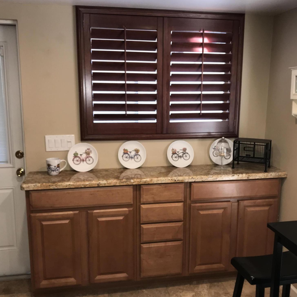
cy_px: 155
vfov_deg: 48.4
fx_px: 330
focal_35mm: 34
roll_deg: +0.5
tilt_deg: -8.3
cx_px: 150
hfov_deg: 48.5
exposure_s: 1/30
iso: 40
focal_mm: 3.99
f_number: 1.8
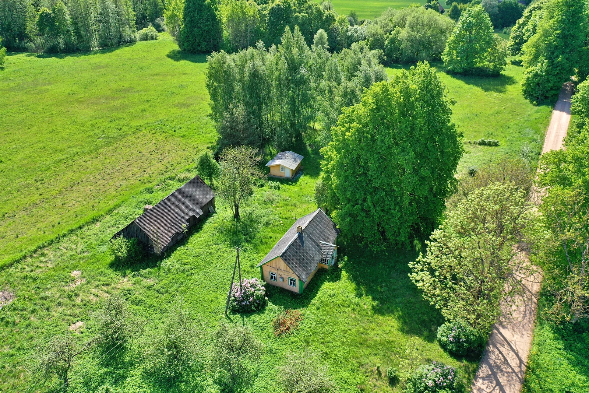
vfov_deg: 46.4
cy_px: 196
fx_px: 458
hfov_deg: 65.5
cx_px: 294
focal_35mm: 28
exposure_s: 1/120
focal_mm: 10.26
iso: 100
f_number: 3.2
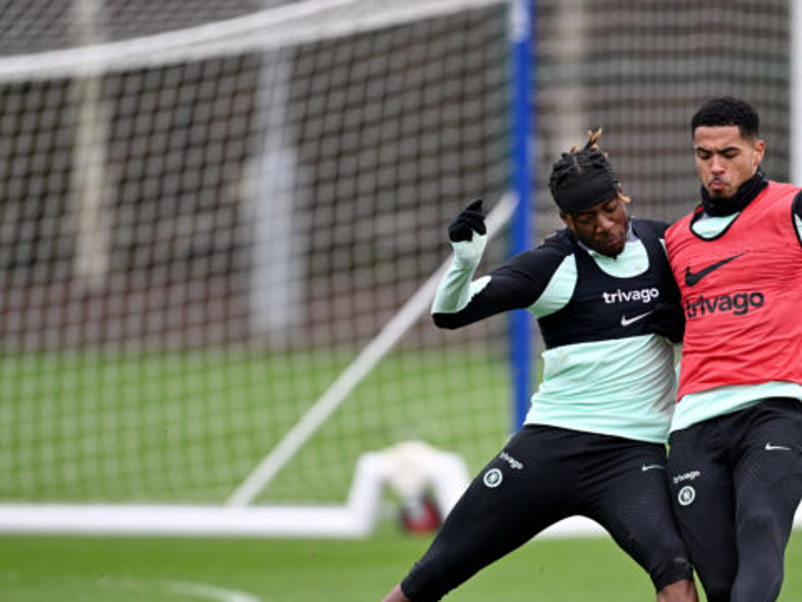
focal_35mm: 601
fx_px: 13924
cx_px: 586
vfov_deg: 2.5
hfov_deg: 3.3
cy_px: 416
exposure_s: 1/2500
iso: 800
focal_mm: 400
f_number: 2.8
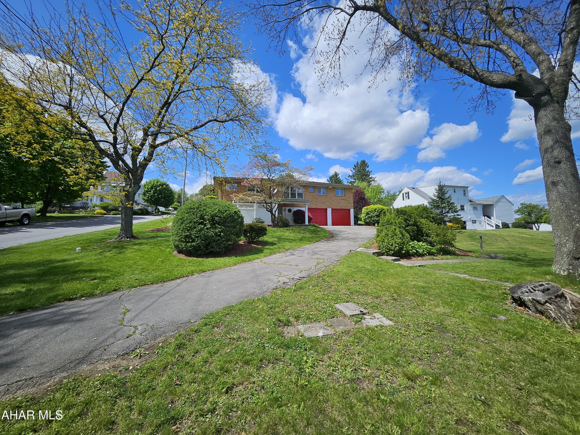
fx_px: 218
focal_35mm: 13
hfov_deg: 106.2
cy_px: 218
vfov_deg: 89.9
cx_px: 290
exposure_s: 1/1663
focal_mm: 1.74
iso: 32
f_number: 2.2
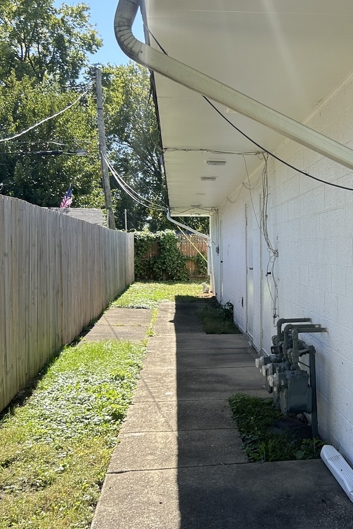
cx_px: 327
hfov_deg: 29.1
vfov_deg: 44.5
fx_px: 647
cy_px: 266
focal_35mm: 44
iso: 50
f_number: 1.5
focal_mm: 5.7
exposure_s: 1/982
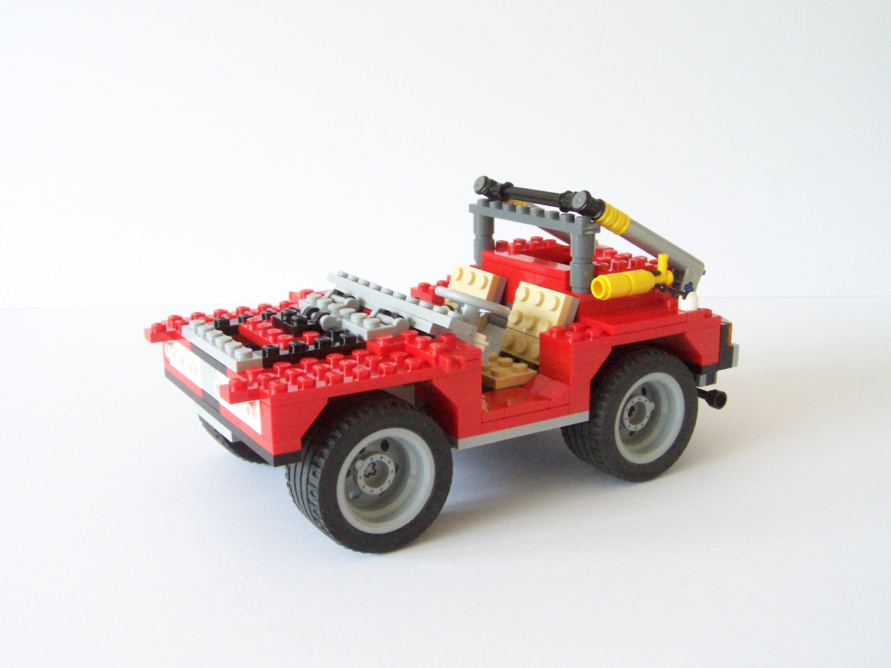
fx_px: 978
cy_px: 334
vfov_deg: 37.7
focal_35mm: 38
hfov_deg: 49.0
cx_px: 446
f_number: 5
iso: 400
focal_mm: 6.3
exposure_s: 1/10
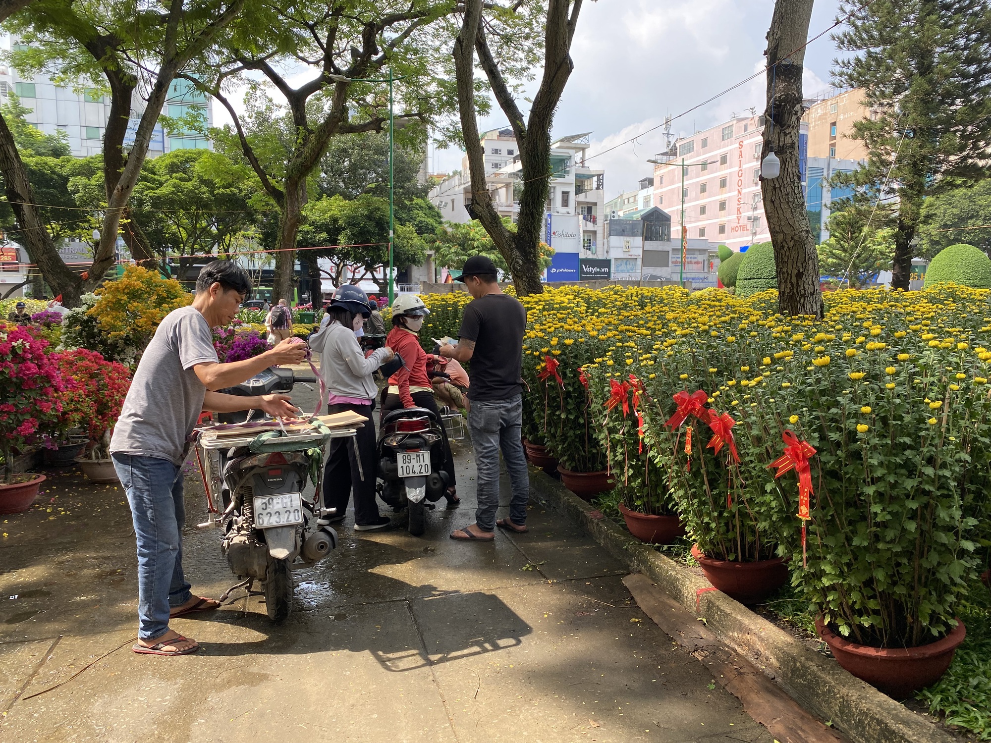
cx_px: 496
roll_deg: +0.8
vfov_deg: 53.1
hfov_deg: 67.3
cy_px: 372
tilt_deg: -4.5
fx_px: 744
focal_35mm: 26
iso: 32
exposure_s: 1/613
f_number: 1.8
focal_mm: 4.25
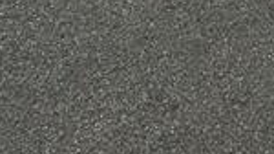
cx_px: 232
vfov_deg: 7.9
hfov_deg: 21.7
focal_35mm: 97
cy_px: -460
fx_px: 704
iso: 40
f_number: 2.2
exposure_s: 1/3922
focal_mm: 1.74
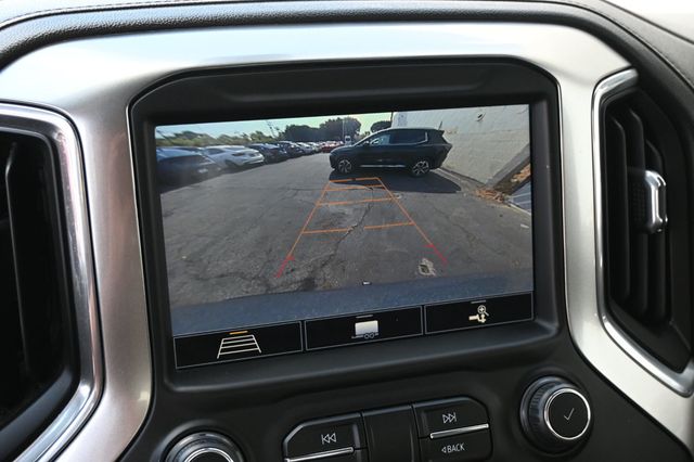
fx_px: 809
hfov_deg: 46.4
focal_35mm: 42
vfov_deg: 31.9
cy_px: 231
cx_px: 347
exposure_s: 1/125
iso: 800
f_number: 4.5
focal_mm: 28
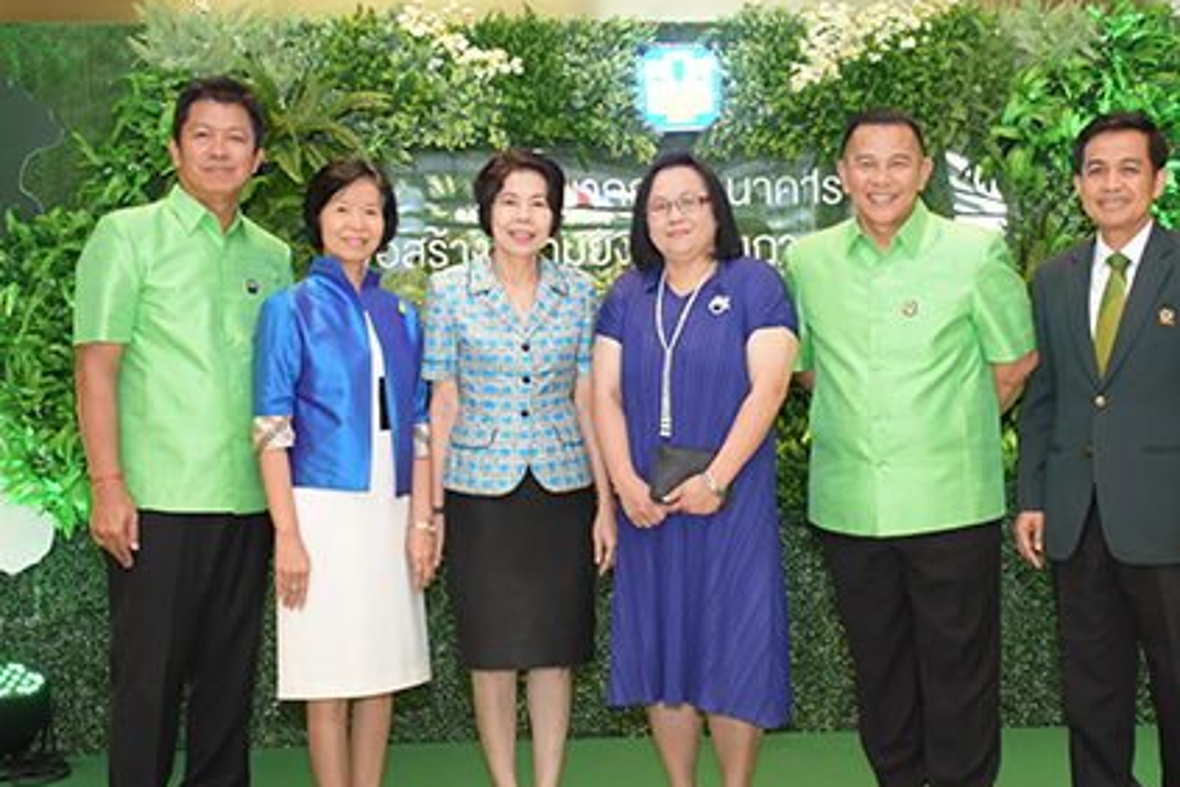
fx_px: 1726
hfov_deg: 37.7
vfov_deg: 25.7
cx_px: 653
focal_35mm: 53
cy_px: 392
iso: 1000
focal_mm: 27
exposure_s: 1/60
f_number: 5.6
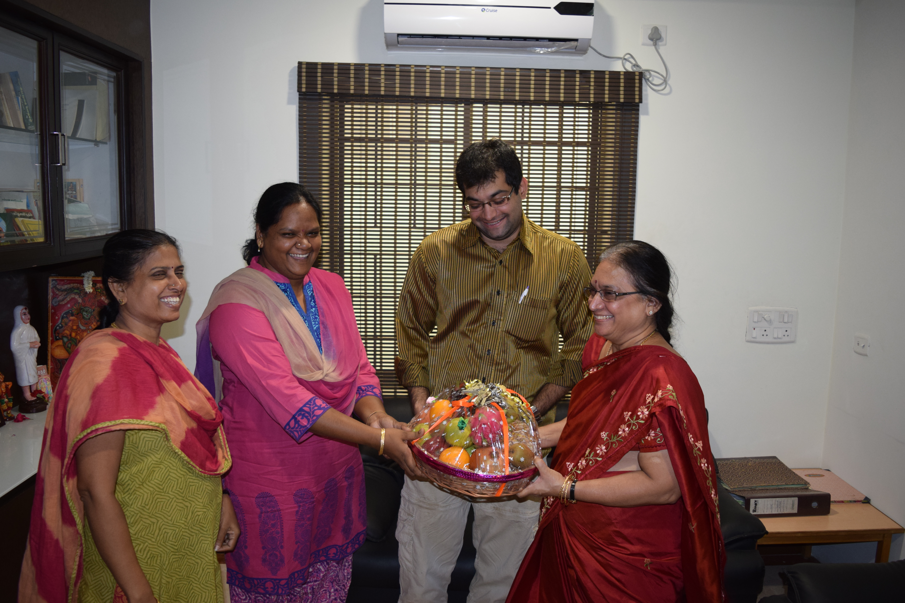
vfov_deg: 47.9
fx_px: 679
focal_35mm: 27
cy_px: 302
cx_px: 452
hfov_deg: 67.4
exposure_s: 1/60
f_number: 4
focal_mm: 18
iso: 800
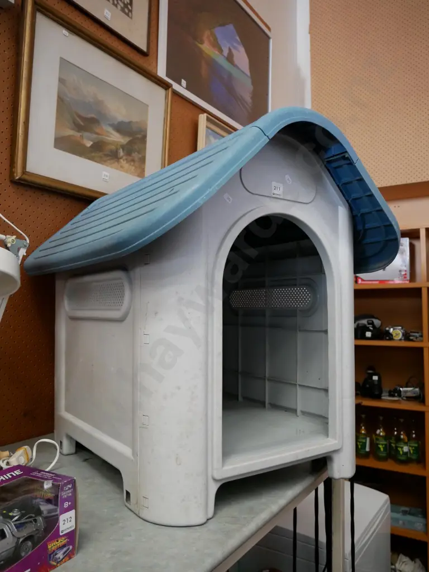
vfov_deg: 60.0
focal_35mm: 30
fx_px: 496
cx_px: 214
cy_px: 286
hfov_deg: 46.8
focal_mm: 15
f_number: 4
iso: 2000
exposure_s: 1/60
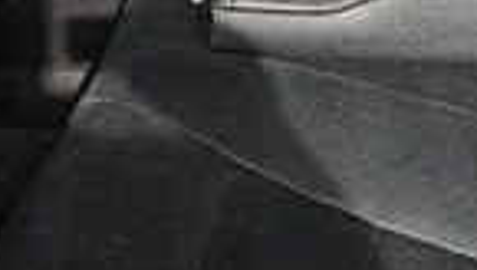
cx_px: 263
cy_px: -3
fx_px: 2191
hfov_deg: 12.4
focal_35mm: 173
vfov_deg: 7.0
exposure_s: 1/100
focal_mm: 6.3
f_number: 2.8
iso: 100
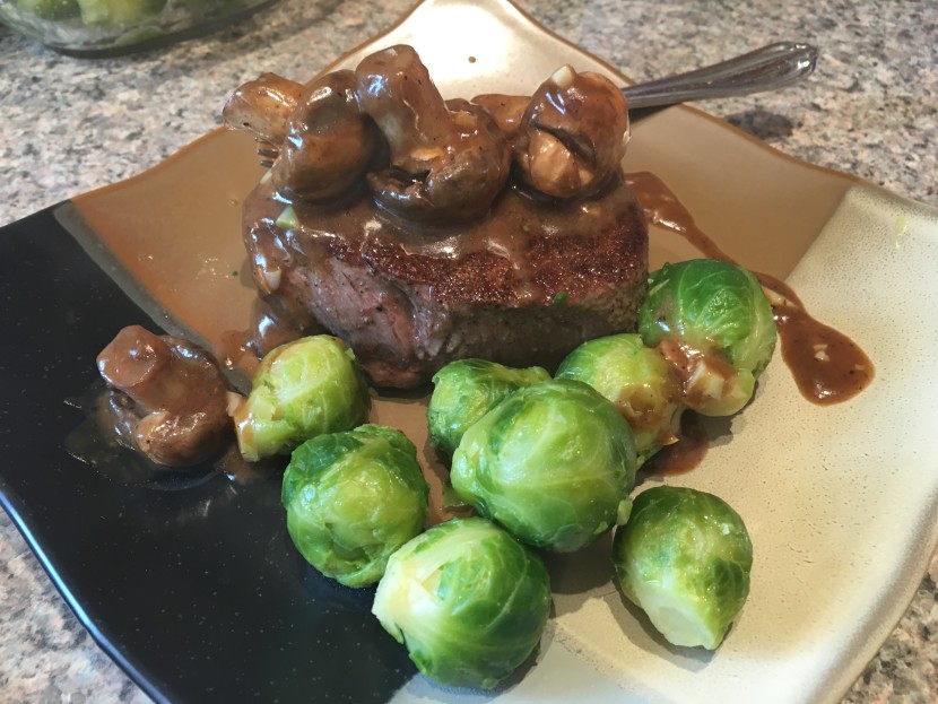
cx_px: 469
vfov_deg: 48.3
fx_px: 786
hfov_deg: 61.6
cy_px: 352
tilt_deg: -49.7
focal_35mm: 29
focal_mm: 4.15
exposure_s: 1/30
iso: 80
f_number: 2.2
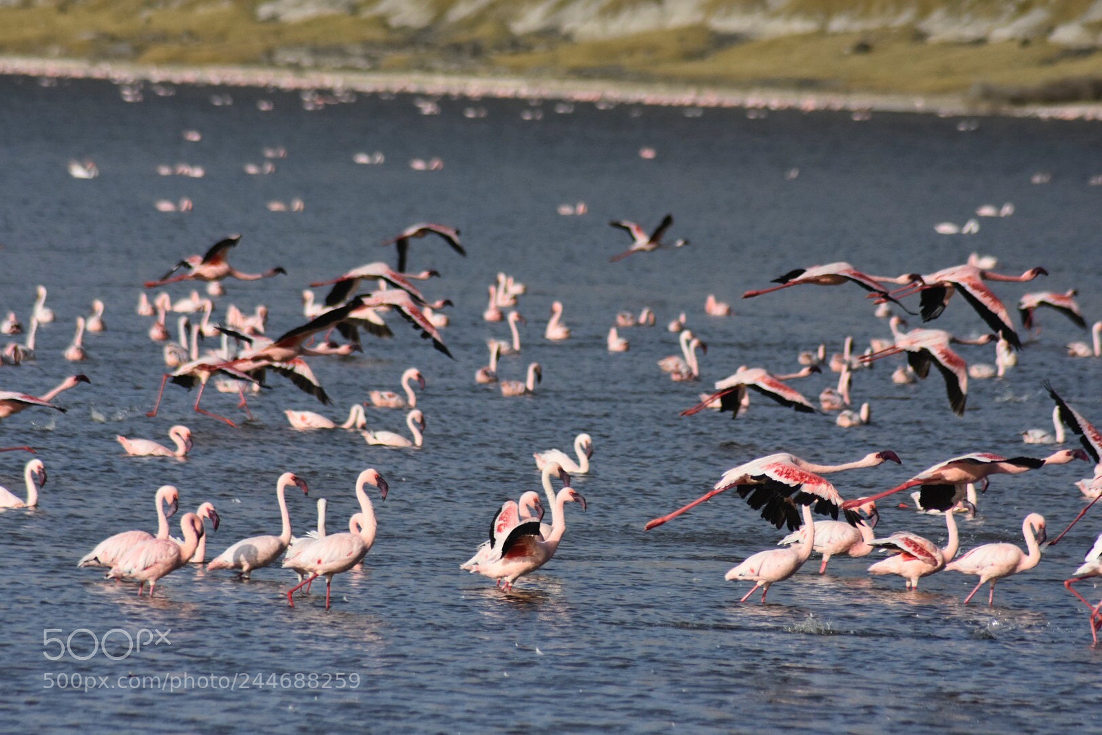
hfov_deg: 4.6
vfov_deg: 3.1
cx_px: 551
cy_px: 368
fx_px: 13775
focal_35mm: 450
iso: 800
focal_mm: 300
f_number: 7.1
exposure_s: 1/3200
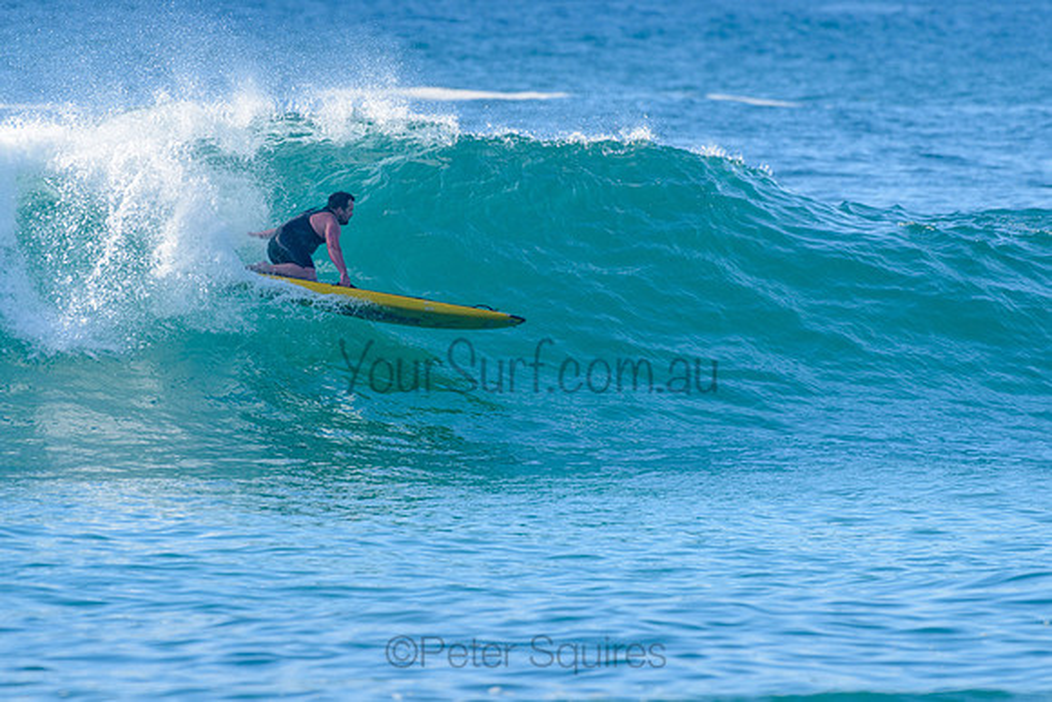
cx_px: 524
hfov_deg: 3.4
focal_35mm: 613
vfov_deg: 2.2
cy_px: 307
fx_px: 17911
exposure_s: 1/2000
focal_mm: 500
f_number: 5.6
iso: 320
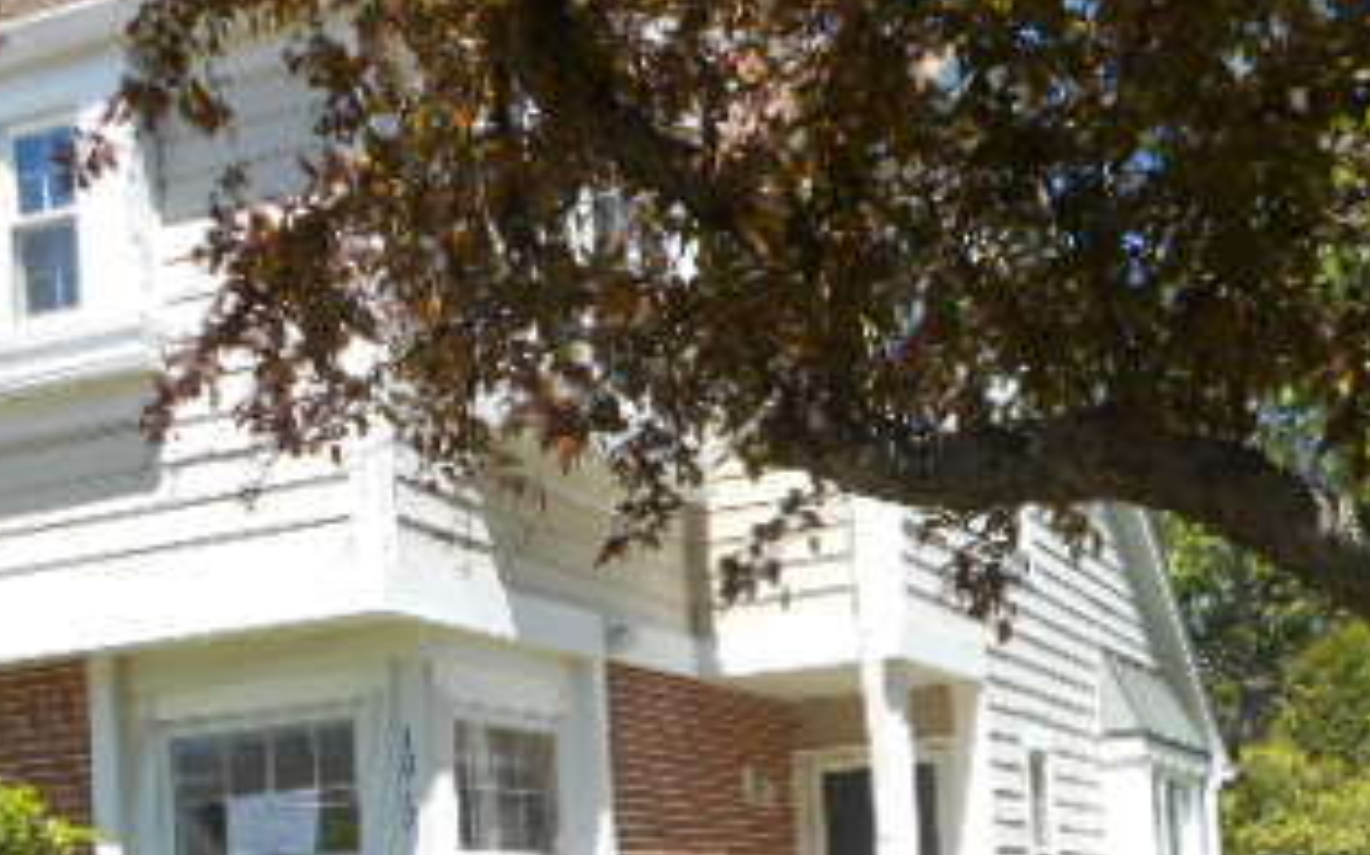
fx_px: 2015
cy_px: 859
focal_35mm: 54
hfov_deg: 37.5
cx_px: 768
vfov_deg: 23.0
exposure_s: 1/320
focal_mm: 4.5
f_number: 3.7
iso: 80
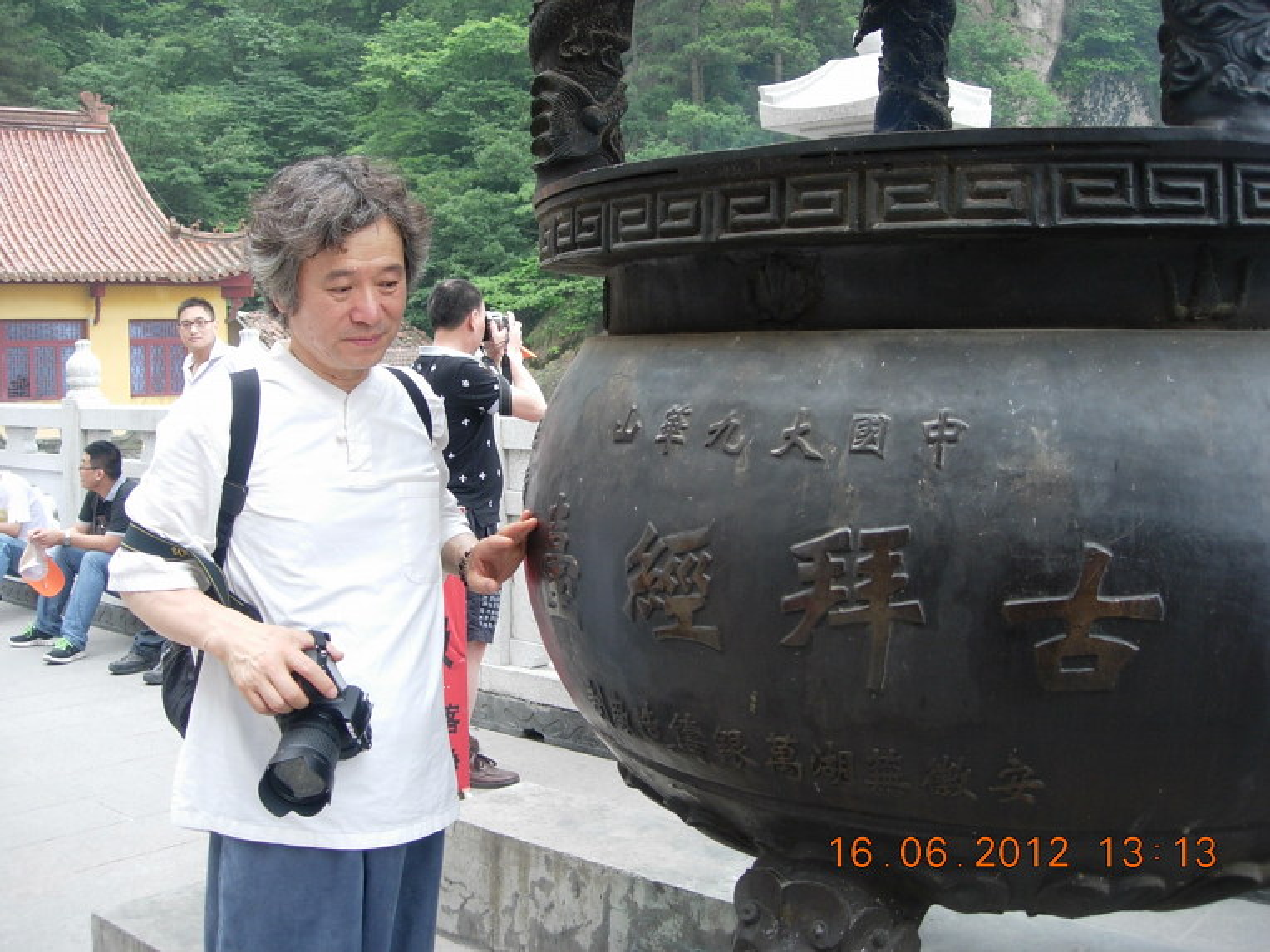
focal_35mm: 38
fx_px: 1394
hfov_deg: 49.0
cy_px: 476
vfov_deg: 37.7
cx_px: 635
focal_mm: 7.8
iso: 64
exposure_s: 1/132
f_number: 2.8
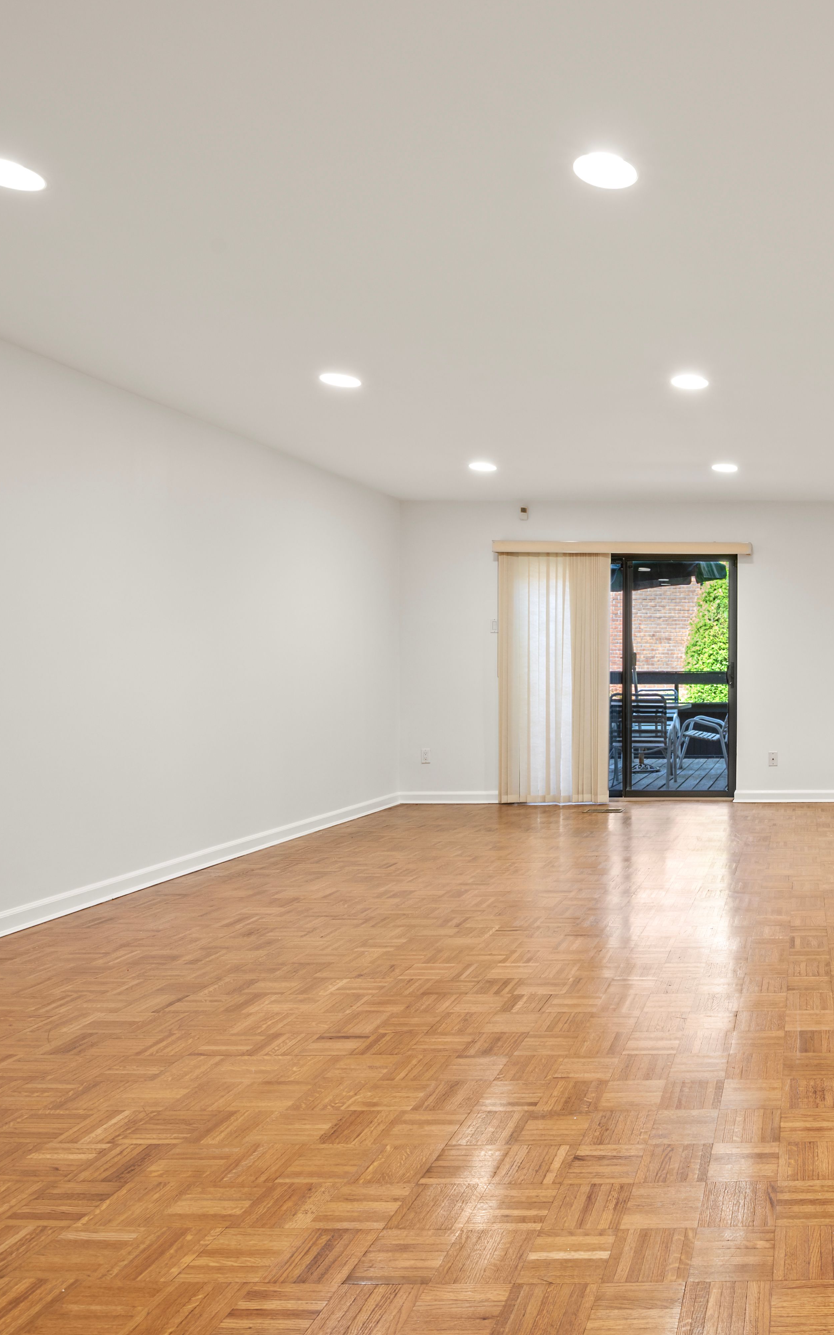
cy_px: 667
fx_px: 836
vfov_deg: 77.2
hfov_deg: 45.4
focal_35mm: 23
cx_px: 819
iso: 500
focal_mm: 15
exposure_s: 1/6
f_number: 8
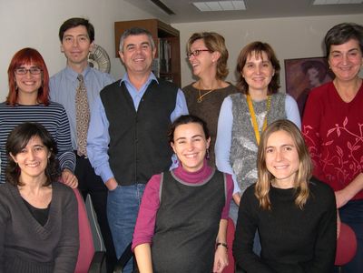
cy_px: 136
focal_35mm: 38
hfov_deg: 49.0
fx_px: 398
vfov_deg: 37.7
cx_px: 182
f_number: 2.8
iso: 115
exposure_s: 1/60
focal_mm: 8
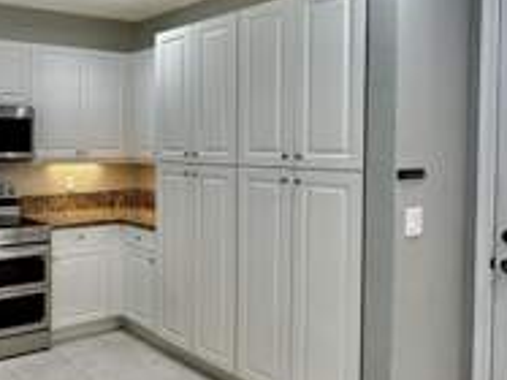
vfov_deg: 39.5
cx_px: 76
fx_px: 527
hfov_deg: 47.5
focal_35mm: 36
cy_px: 162
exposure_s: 1/120
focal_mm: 2.22
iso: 100
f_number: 2.2
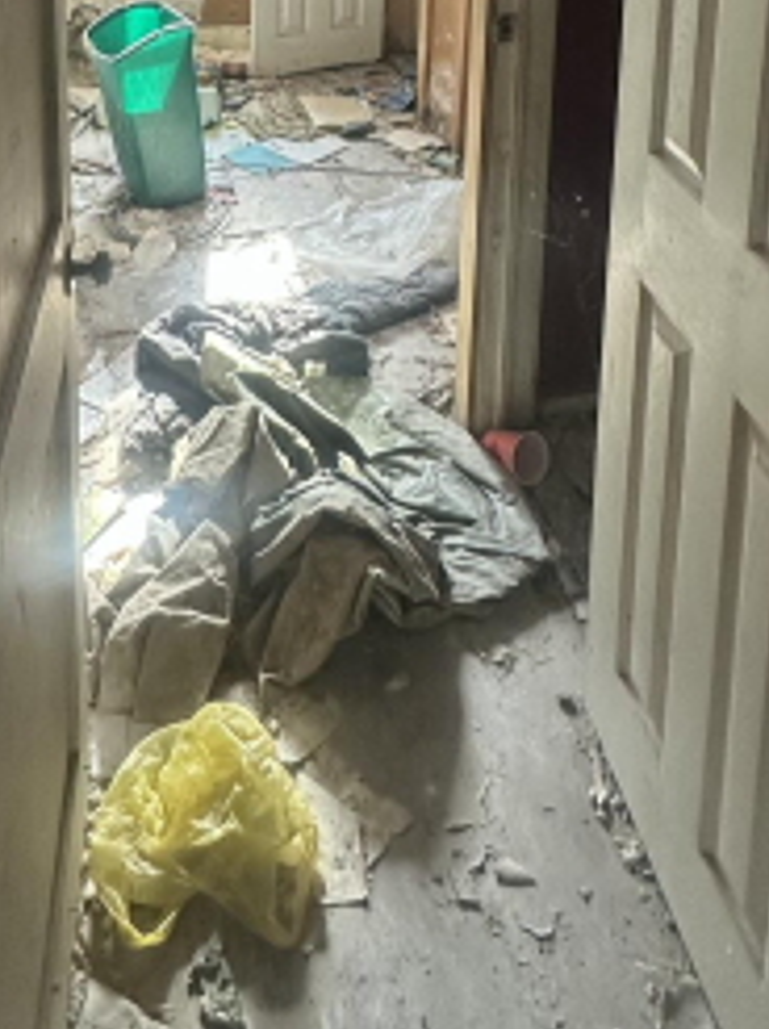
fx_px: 1128
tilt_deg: -7.7
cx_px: 318
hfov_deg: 37.5
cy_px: -119
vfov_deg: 39.5
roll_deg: -1.2
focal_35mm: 38
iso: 160
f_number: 2.2
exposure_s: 1/99
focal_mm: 2.22
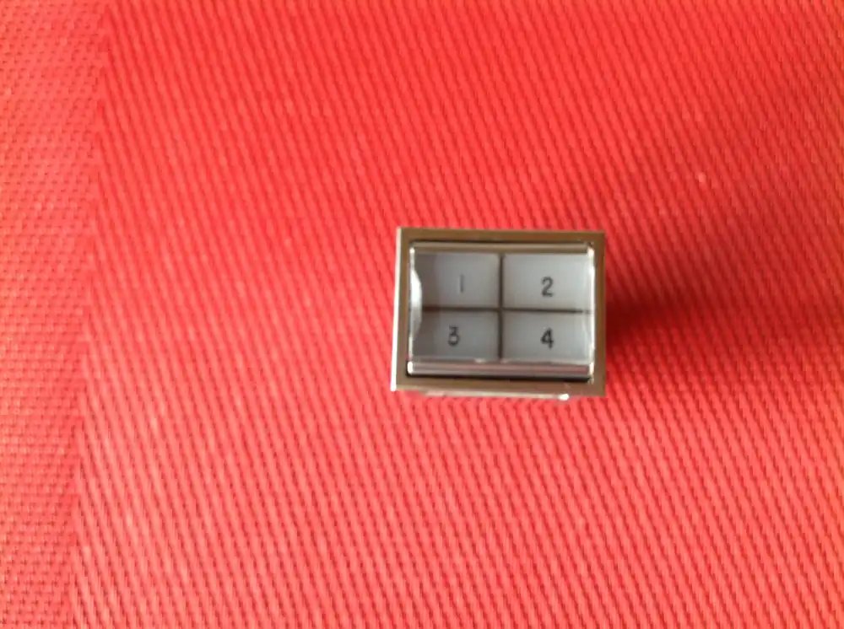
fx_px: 852
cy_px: 314
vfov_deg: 40.6
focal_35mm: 35
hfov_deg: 52.7
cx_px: 422
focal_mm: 4.28
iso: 125
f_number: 2.4
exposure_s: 1/15
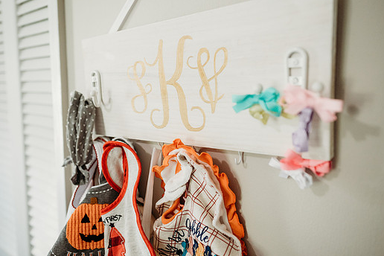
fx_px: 288
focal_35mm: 27
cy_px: 118
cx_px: 192
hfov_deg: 67.4
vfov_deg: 47.9
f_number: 2.5
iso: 1600
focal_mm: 24
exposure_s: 1/200
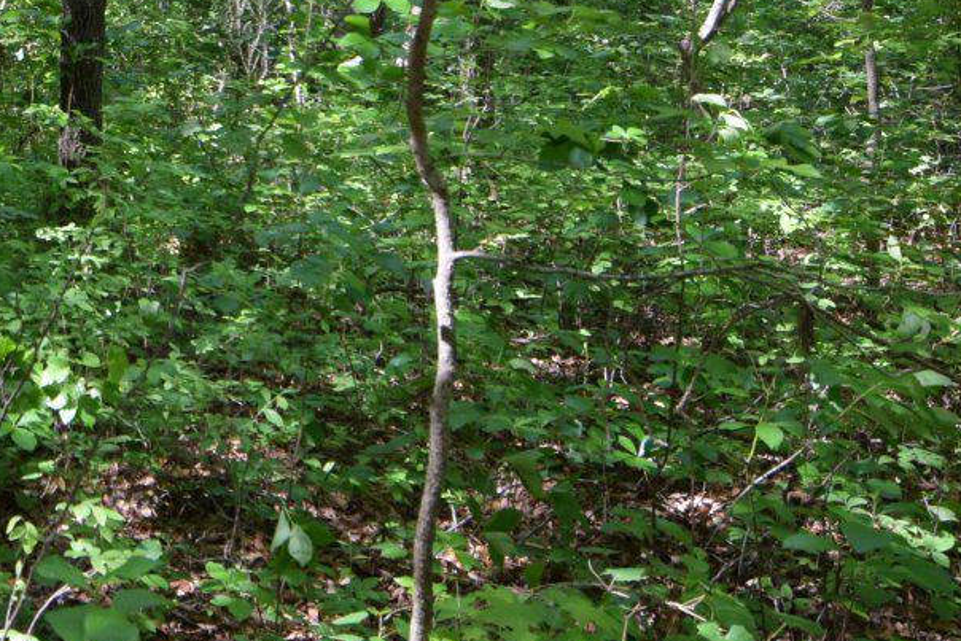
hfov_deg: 28.7
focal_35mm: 61
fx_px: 1629
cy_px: -6
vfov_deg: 21.5
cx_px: -183
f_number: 5.6
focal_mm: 12
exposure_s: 1/125
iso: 400
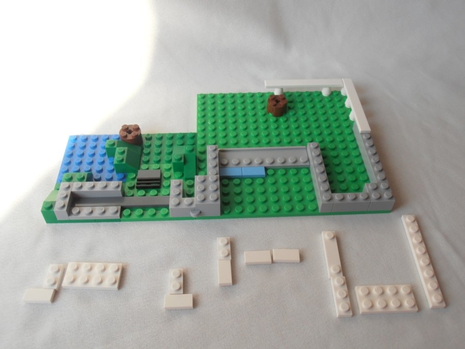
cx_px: 232
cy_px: 174
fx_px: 497
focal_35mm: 37
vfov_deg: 38.7
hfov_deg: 50.1
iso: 80
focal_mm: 6.61
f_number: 3.9
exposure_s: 1/125
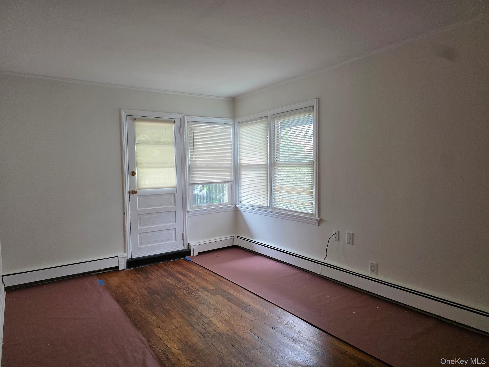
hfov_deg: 73.9
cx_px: 244
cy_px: 184
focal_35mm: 23
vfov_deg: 58.9
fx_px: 325
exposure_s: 1/120
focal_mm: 6.3
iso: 250
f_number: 1.7
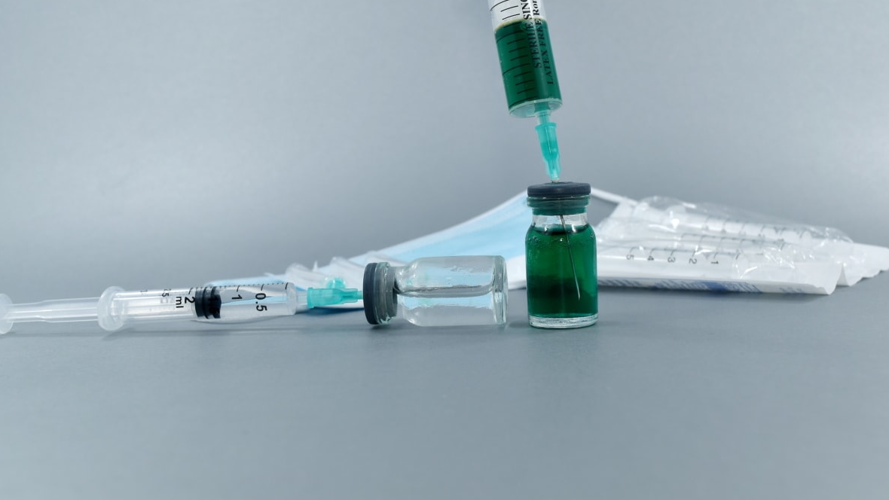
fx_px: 1168
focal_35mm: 50
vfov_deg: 24.1
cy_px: 206
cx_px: 450
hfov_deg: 41.7
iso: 100
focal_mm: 31
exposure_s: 1/160
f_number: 9
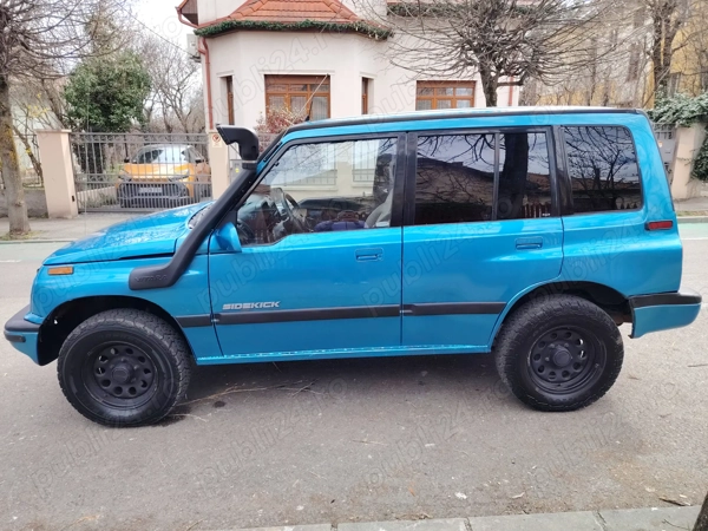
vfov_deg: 56.8
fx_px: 491
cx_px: 354
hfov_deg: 71.6
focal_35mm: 24
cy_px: 266
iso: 100
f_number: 1.75
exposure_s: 1/169
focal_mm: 5.25
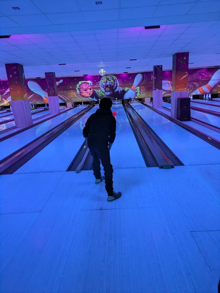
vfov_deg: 69.4
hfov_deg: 54.9
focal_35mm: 25
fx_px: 212
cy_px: 146
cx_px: 110
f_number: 1.89
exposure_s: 1/33.3
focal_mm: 5.43
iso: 347
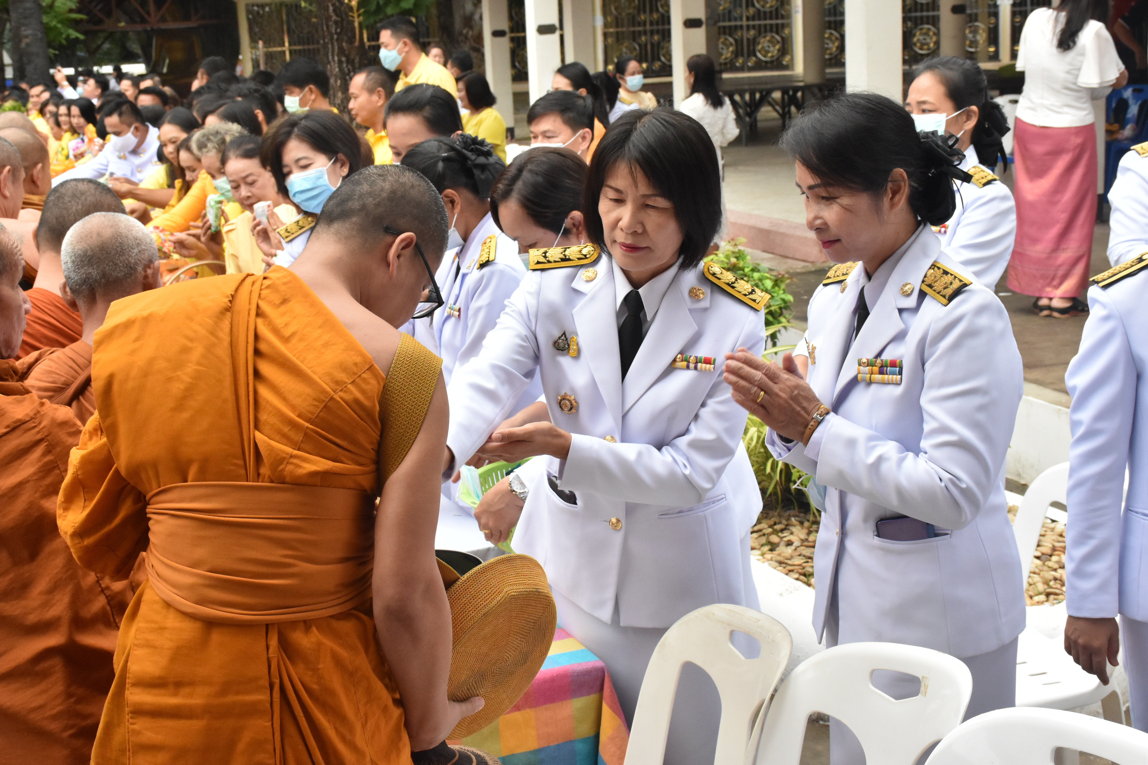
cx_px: 574
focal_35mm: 52
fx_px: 1674
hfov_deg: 37.9
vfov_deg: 25.8
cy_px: 382
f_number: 9
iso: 2000
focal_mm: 35
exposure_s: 1/320
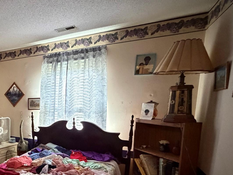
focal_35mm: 27
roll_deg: +0.9
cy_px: 126
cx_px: 17
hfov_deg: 55.3
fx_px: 182
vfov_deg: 49.8
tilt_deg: -7.3
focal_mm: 2.22
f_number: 2.2
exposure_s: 1/44
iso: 1250
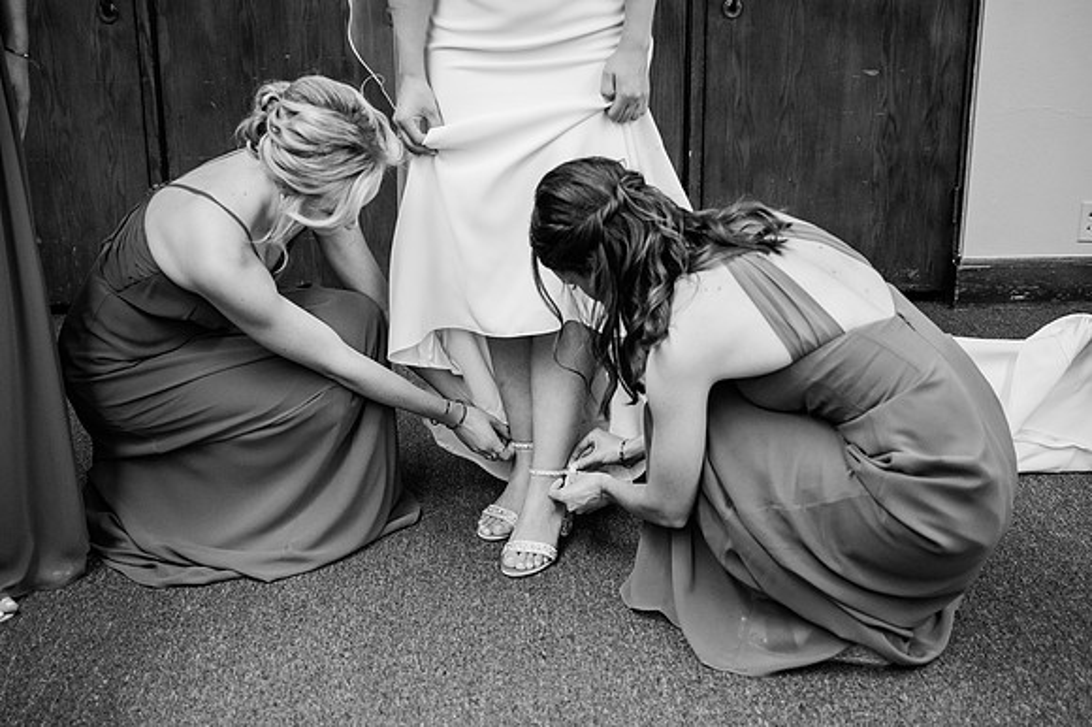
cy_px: 364
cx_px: 546
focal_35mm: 44
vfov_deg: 30.5
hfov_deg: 44.5
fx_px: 1334
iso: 1600
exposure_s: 1/250
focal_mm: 44
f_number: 4
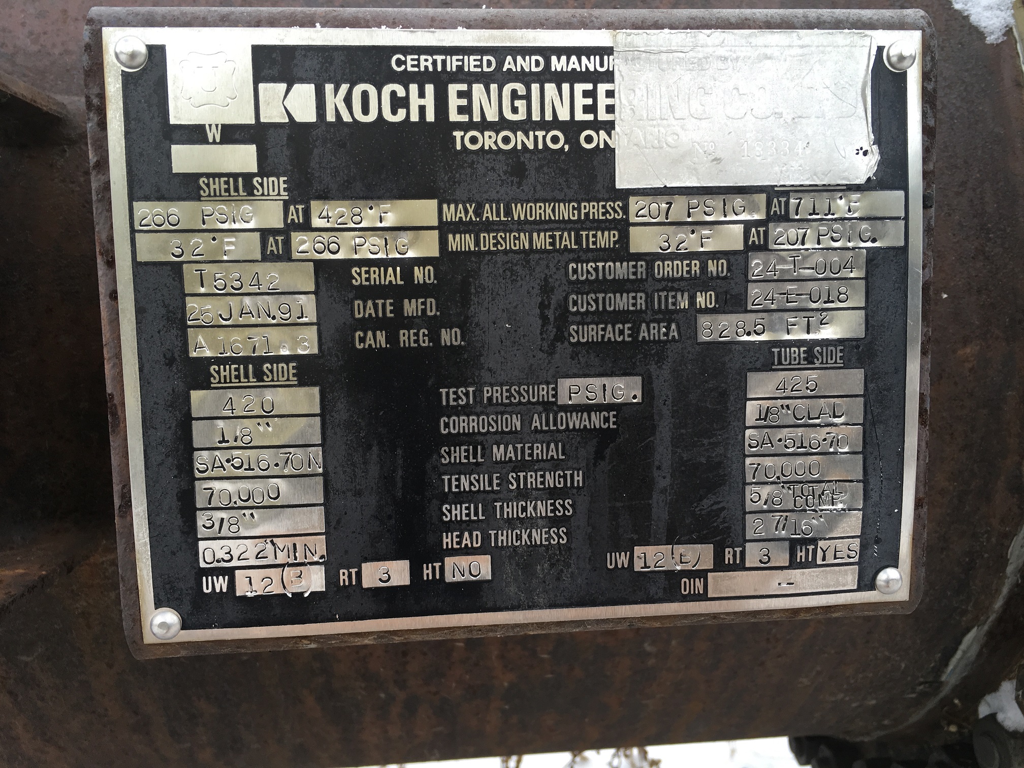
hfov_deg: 61.7
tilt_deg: -9.8
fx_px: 858
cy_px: 384
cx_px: 512
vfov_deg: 48.2
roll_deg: +0.4
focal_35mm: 29
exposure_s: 1/120
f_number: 2.2
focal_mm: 4.15
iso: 25
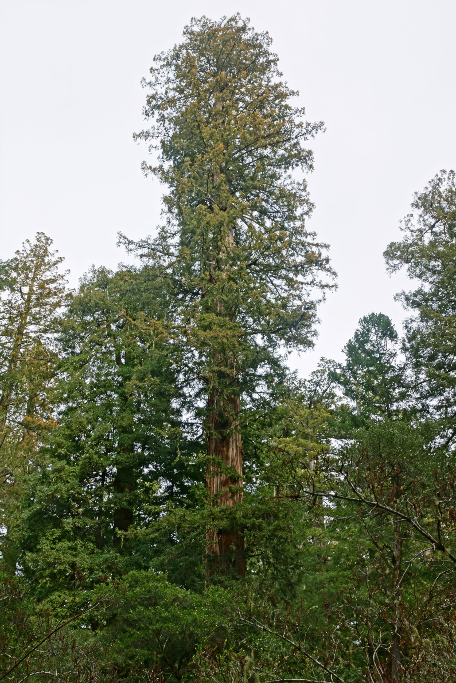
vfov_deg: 43.6
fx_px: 855
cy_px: 342
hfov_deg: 29.9
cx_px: 228
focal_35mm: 45
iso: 100
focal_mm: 30
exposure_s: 1/200
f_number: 6.3
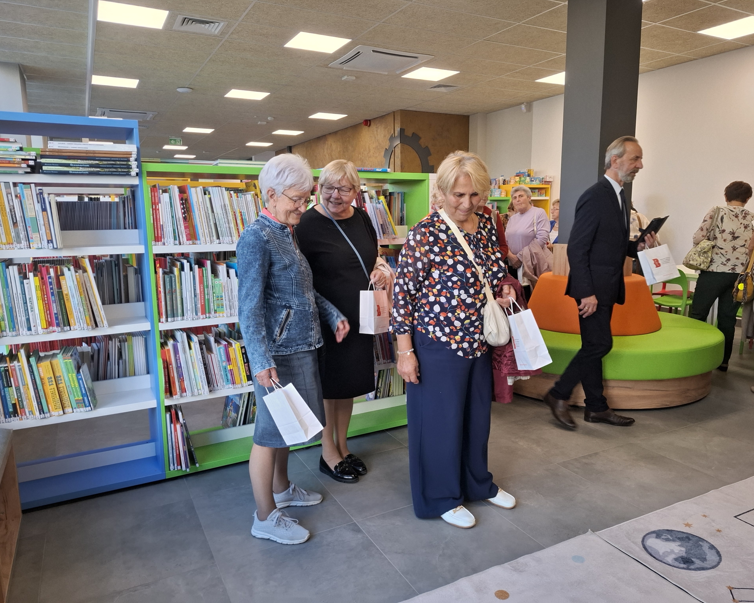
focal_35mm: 24
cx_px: 389
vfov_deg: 58.8
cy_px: 302
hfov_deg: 70.3
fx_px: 536
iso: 100
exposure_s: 1/100
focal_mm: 5.54
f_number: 1.8
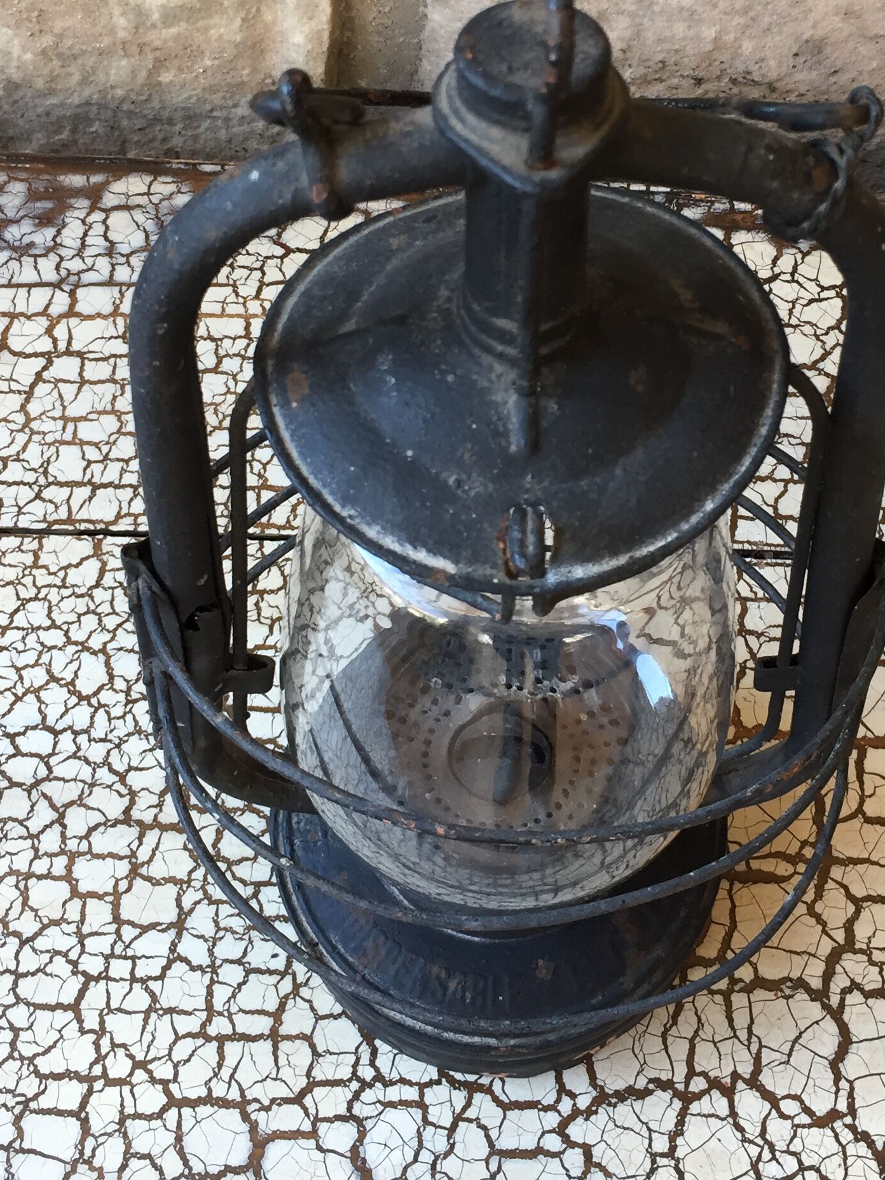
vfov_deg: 37.1
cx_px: 561
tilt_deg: -59.6
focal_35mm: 51
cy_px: 394
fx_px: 1739
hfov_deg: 28.4
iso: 32
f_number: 2.2
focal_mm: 4.15
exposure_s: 1/33
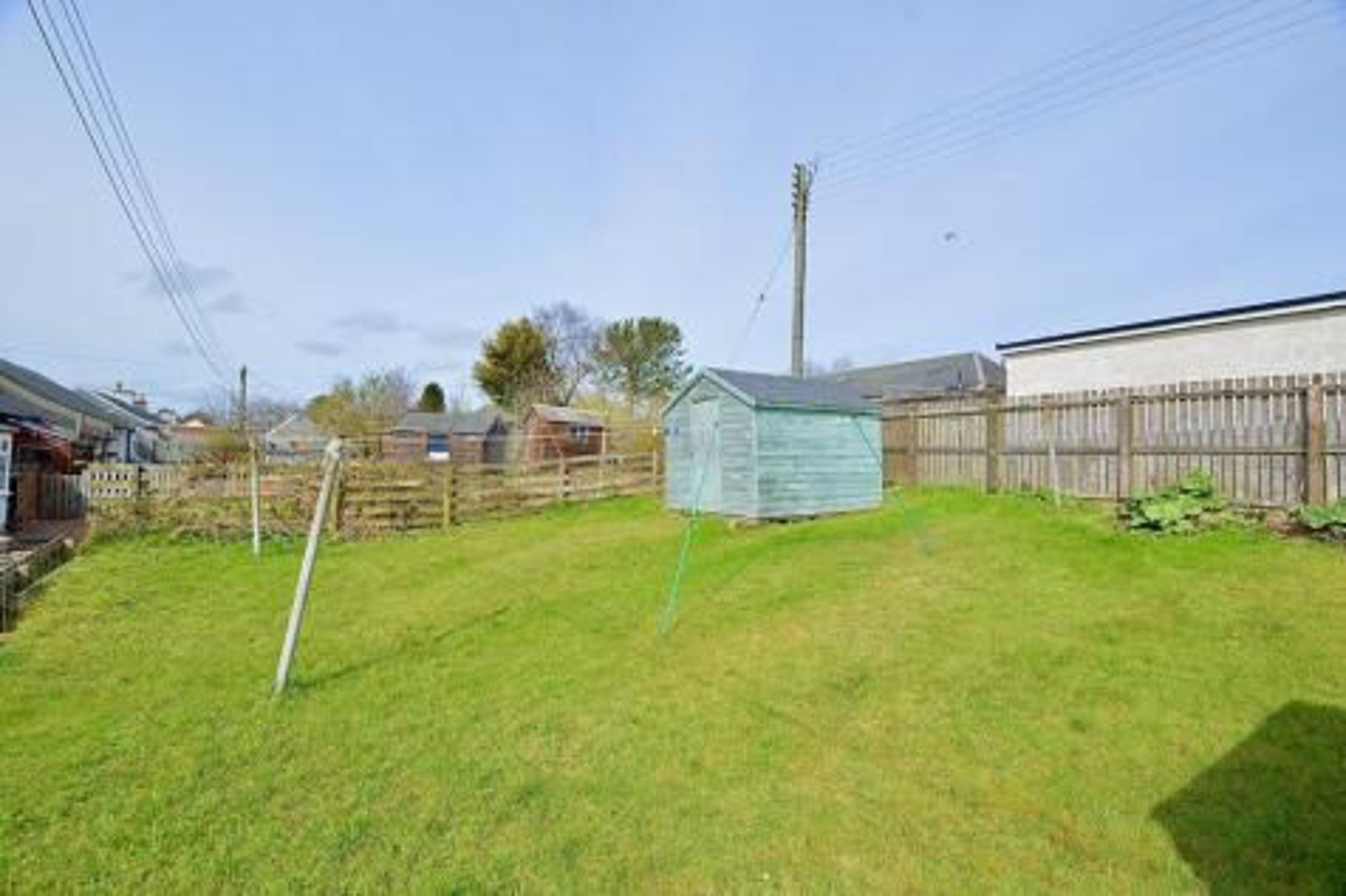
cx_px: 673
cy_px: 448
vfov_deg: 77.3
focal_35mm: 15
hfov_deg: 100.4
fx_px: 561
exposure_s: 1/250
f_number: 8
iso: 100
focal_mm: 10
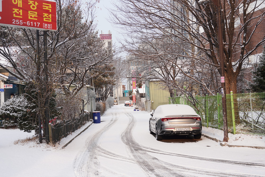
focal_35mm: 48
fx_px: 353
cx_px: 132
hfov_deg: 41.1
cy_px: 88
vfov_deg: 28.1
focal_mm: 48
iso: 160
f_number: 9
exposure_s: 1/100
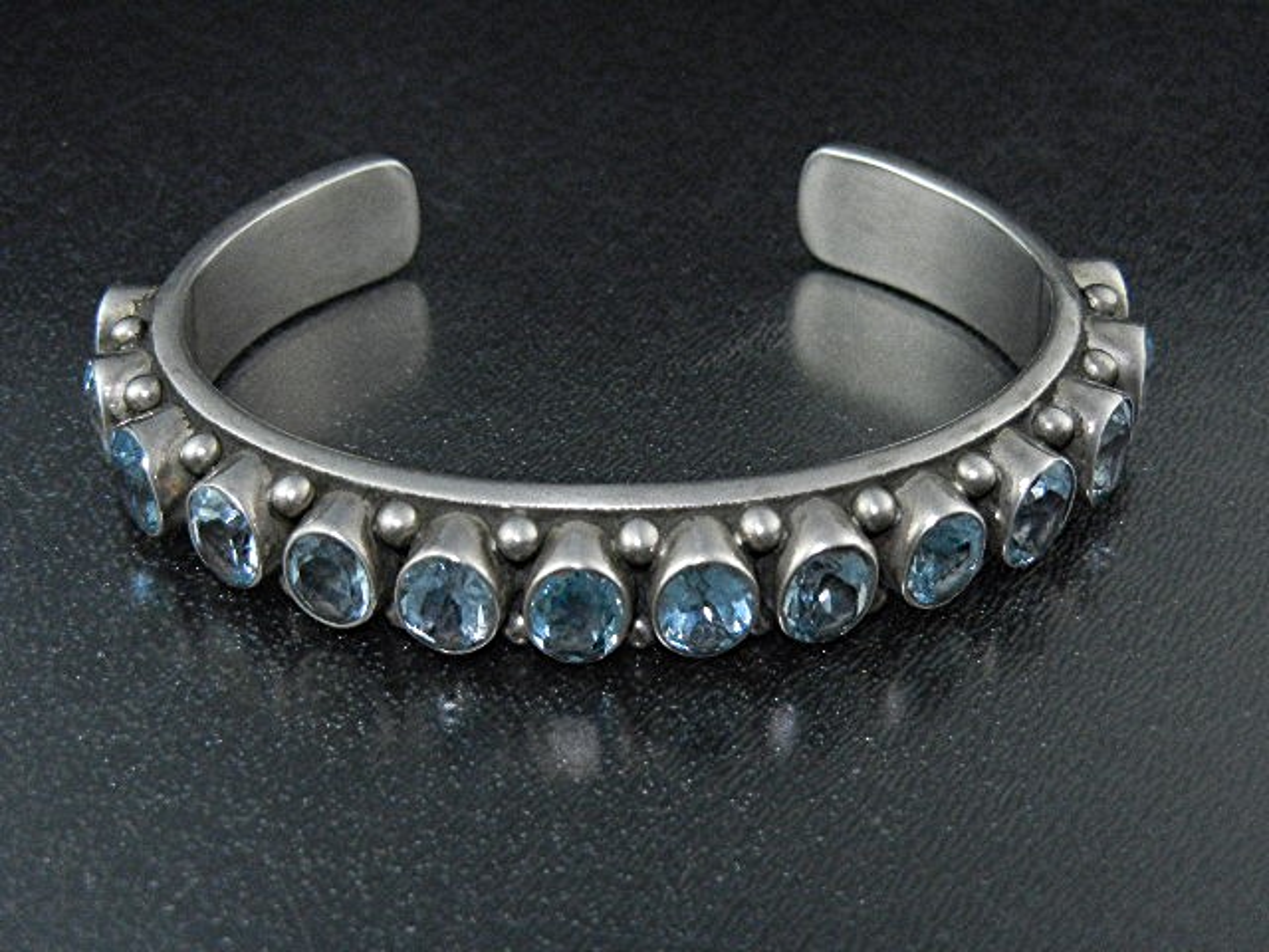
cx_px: 634
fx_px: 2163
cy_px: 476
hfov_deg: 32.7
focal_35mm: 59
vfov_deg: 24.8
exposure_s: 1/30
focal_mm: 10.6
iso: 800
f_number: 8
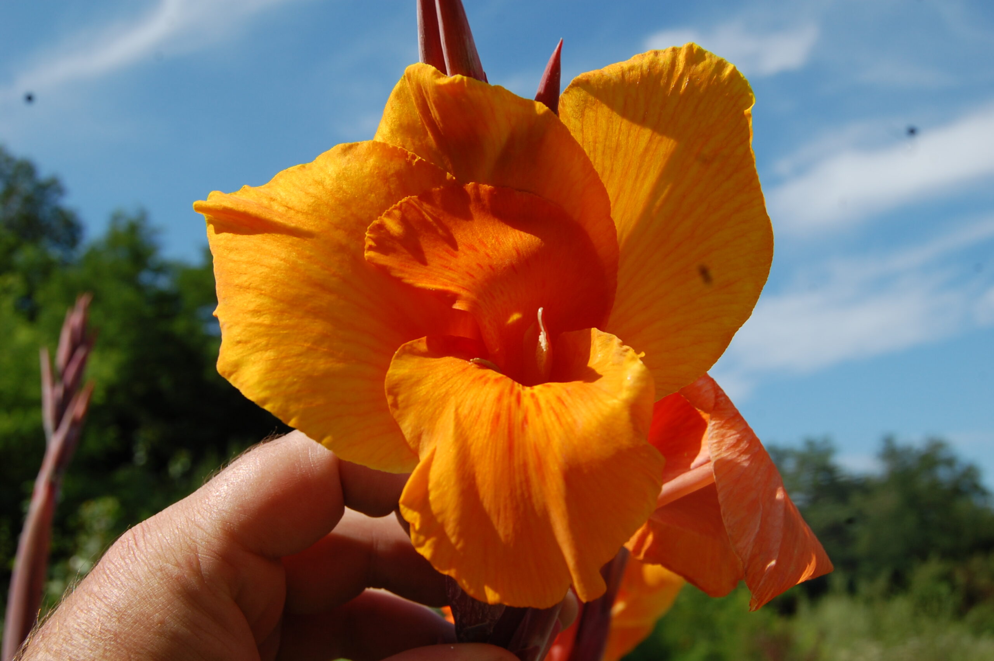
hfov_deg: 49.6
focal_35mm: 39
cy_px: 330
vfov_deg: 34.1
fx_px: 1076
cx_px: 497
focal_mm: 26
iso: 200
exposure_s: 1/400
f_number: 10
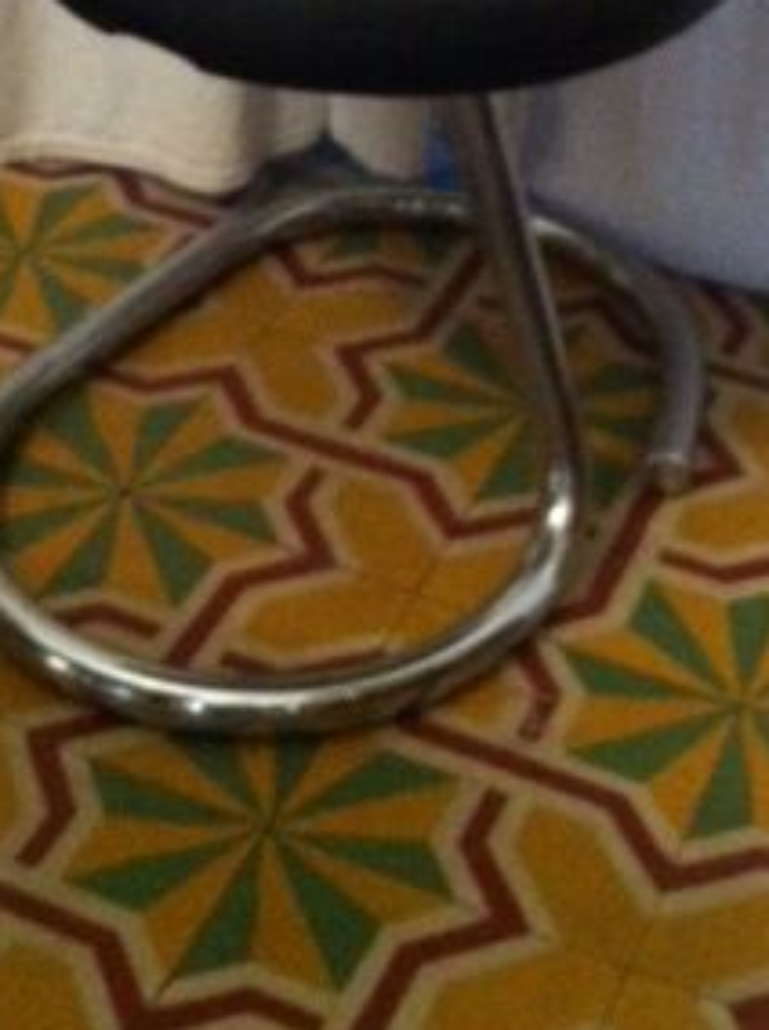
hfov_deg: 18.6
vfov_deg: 23.5
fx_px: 2347
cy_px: -40
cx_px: 359
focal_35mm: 79
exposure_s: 1/15
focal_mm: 3.85
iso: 640
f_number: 2.8
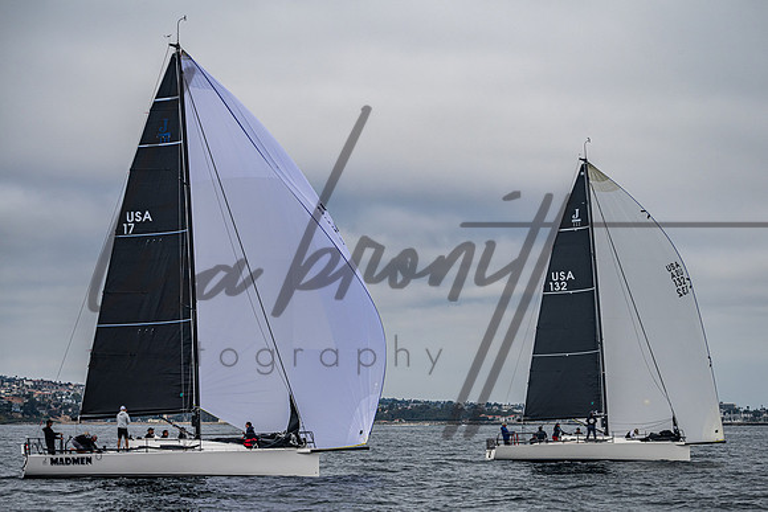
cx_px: 414
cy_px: 268
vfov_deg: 12.2
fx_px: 2406
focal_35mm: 113
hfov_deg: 18.1
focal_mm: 100
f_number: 5.6
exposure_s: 1/6400
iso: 400
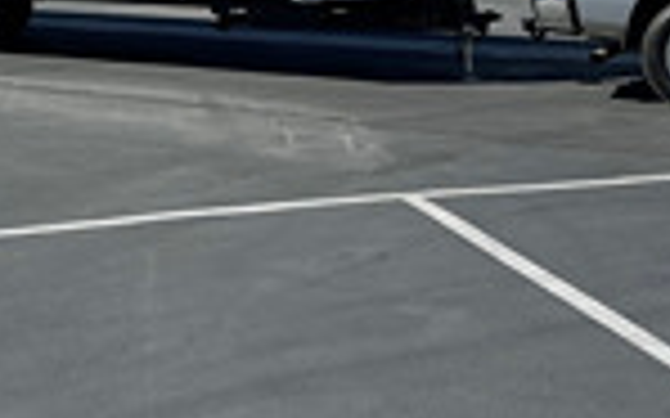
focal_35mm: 74
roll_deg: -0.4
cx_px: 265
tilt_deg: -5.4
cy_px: 63
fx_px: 1351
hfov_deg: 27.8
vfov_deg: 17.4
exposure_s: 1/4525
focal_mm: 5.1
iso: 32
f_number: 1.6
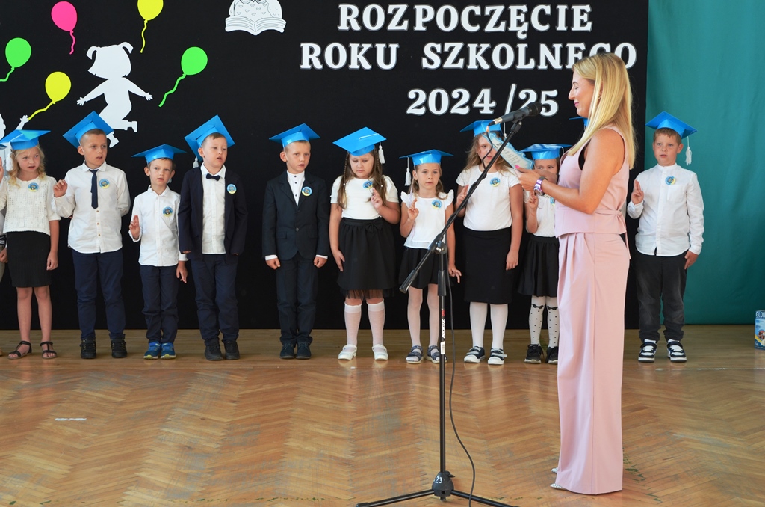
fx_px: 1527
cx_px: 382
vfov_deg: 18.8
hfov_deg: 28.1
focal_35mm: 72
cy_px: 254
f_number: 5.3
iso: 400
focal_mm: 48
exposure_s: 1/80
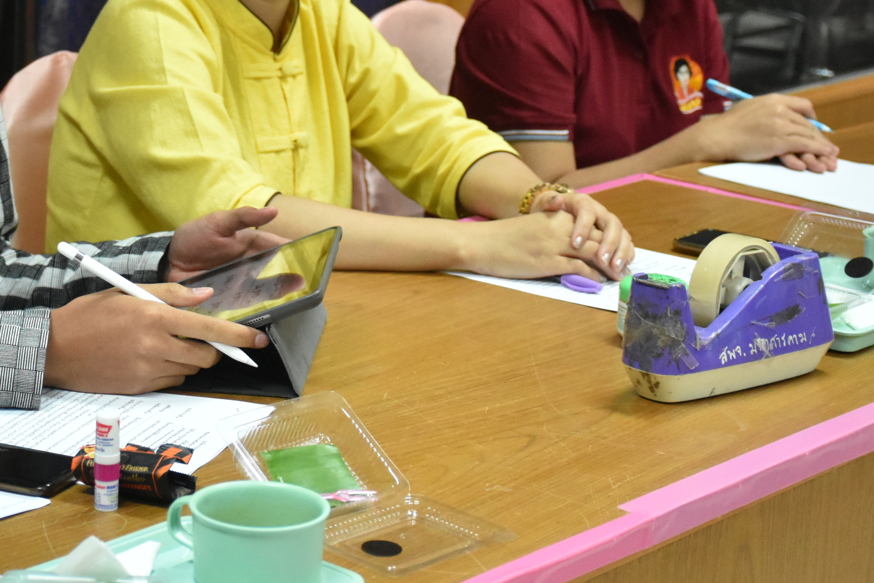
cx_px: 289
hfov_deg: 19.9
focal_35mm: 102
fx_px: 2476
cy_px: 140
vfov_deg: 13.4
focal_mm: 40
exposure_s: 1/200
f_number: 4.5
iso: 3200
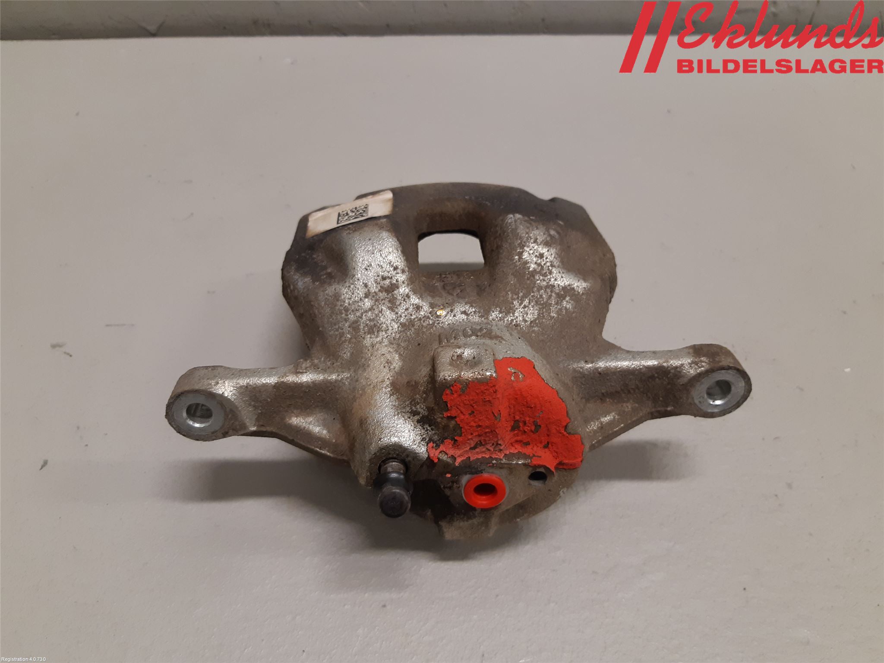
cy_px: 332
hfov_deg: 67.3
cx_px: 442
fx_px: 664
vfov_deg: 53.1
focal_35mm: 26
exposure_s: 1/50
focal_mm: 3.93
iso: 160
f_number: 1.7
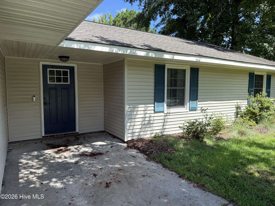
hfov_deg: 71.6
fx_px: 191
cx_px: 138
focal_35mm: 24
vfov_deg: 56.8
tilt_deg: -3.5
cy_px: 103
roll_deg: +0.0
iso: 100
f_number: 1.78
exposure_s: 1/1553
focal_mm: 6.76
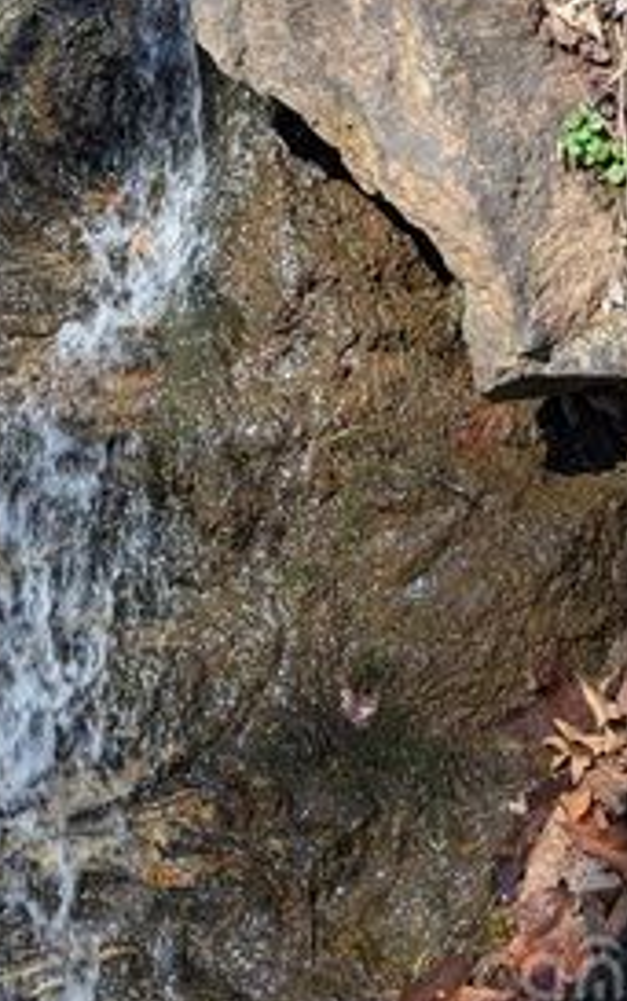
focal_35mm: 62
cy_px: -172
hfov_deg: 20.7
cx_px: 95
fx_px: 1692
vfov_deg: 28.9
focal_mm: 6.9
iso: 21
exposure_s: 1/220
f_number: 1.68
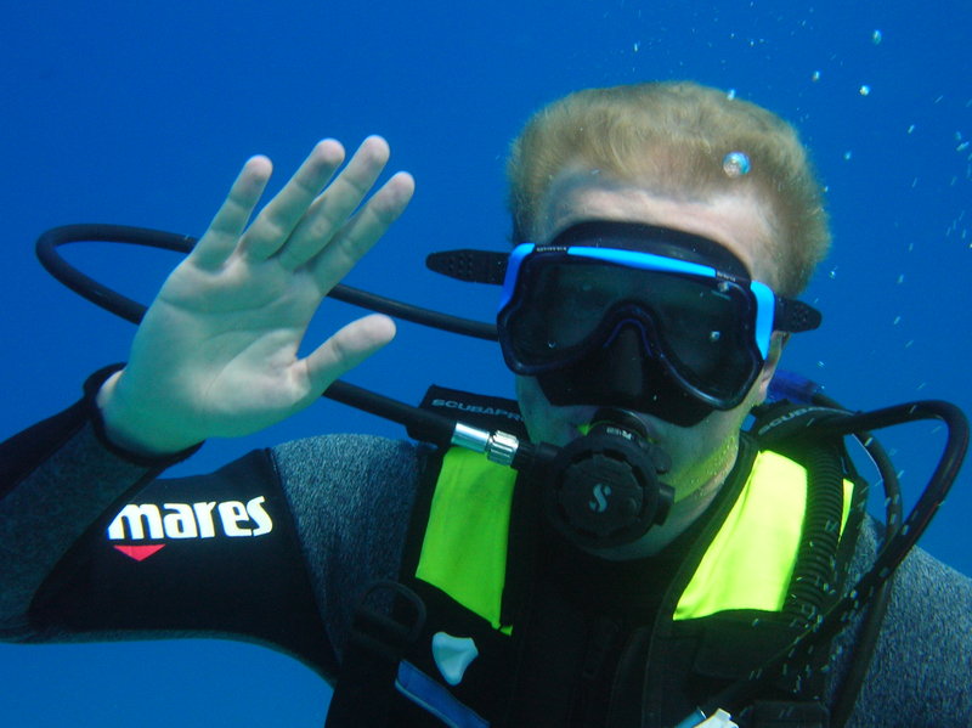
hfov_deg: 30.7
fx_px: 1768
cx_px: 486
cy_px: 364
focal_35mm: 63
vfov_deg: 23.3
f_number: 6.1
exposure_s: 1/71.7
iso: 50
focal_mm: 10.4
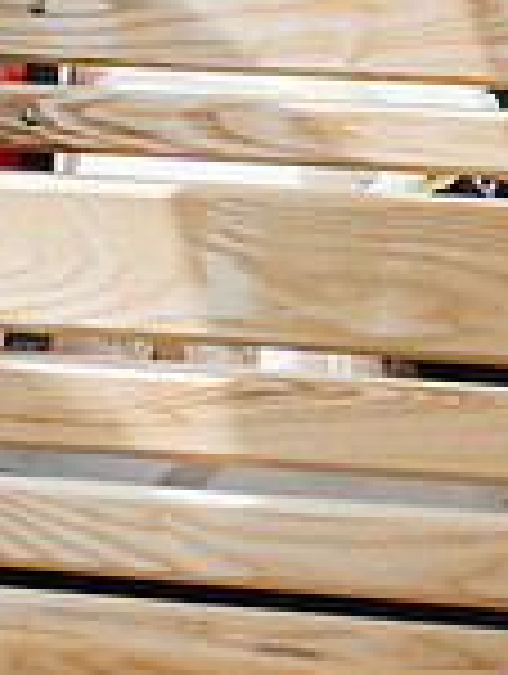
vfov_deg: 10.4
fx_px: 3571
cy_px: -331
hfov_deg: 8.1
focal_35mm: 183
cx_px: 478
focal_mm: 35
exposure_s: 1/250
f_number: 3.5
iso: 125
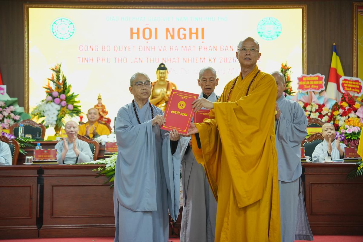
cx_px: 182
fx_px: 706
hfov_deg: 28.8
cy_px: 121
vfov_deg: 19.5
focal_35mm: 70
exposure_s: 1/125
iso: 2500
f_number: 2.8
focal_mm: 70
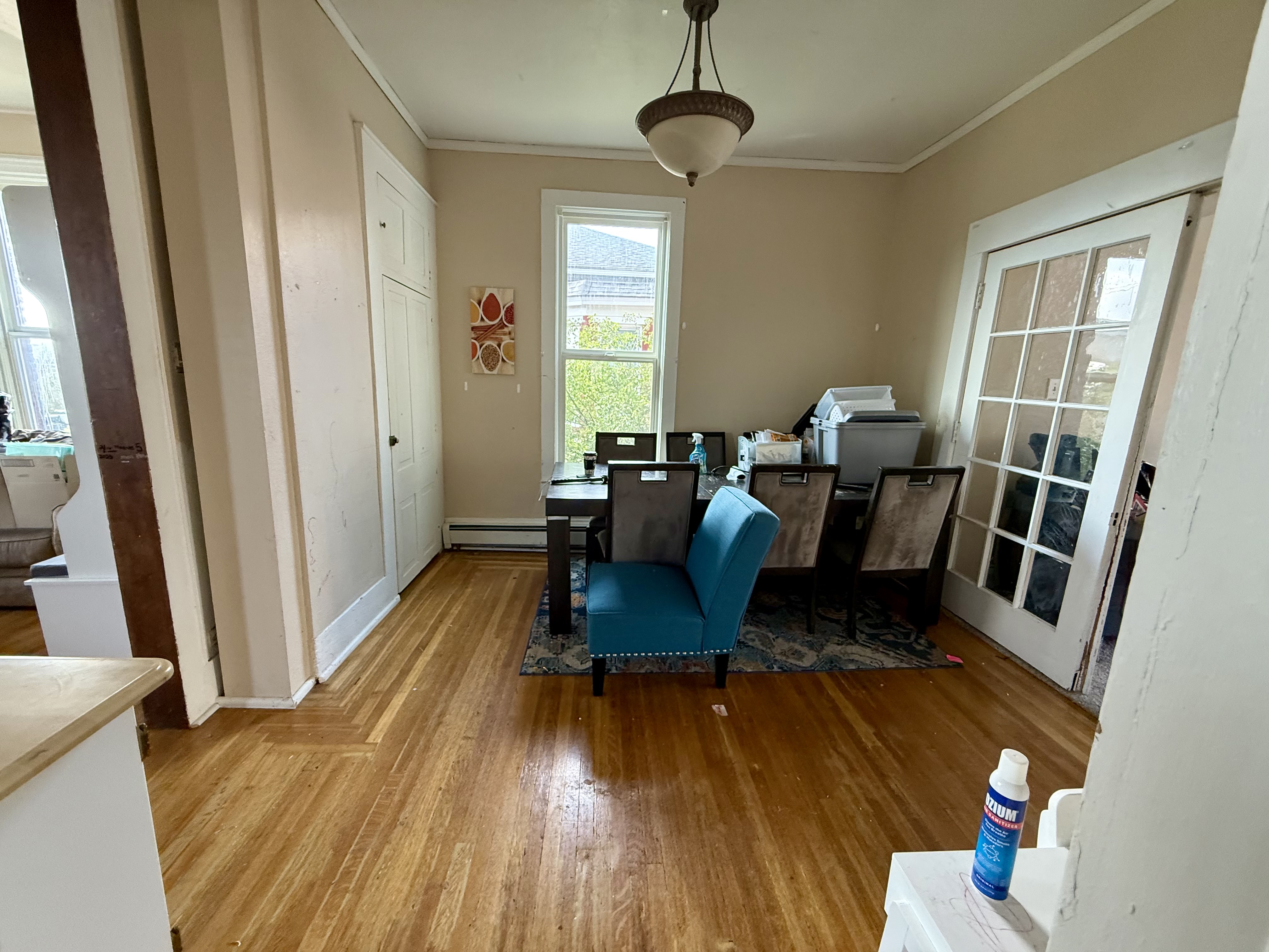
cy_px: 476
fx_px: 513
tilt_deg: -10.2
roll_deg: -1.2
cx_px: 634
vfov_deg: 85.7
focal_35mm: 14
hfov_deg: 102.1
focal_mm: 2.22
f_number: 2.2
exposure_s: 1/83
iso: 320
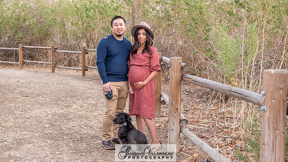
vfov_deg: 23.5
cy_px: 75
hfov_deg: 40.6
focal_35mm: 51
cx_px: 146
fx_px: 390
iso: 500
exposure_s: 1/125
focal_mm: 48
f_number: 5
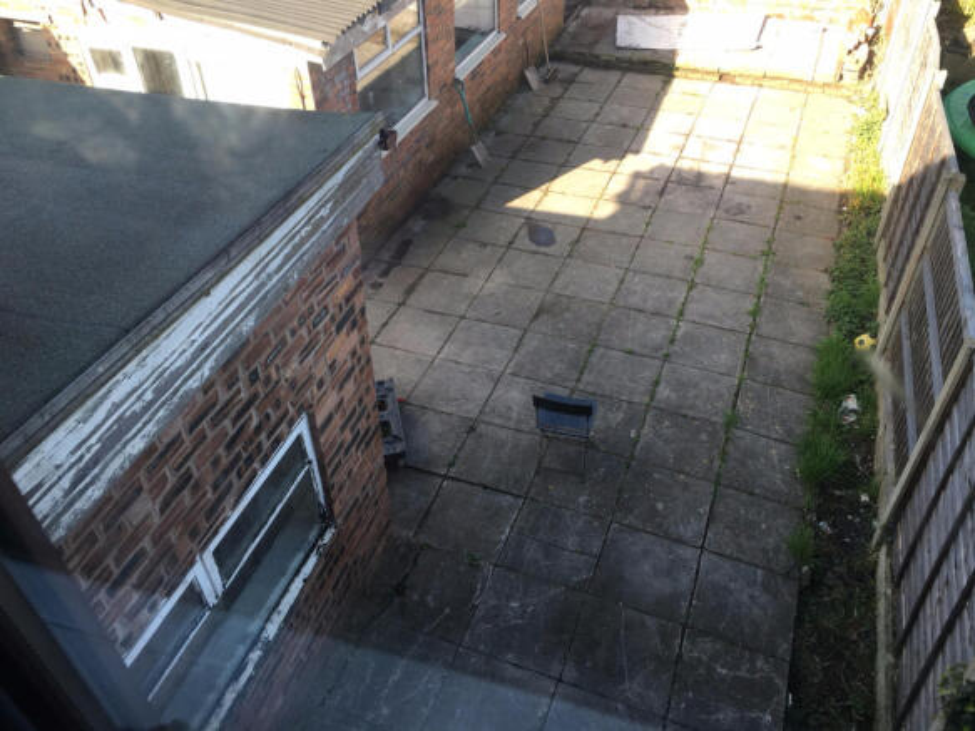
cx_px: 488
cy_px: 366
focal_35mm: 29
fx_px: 817
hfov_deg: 61.7
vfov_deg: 48.2
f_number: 2.2
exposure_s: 1/178
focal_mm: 4.15
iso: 25
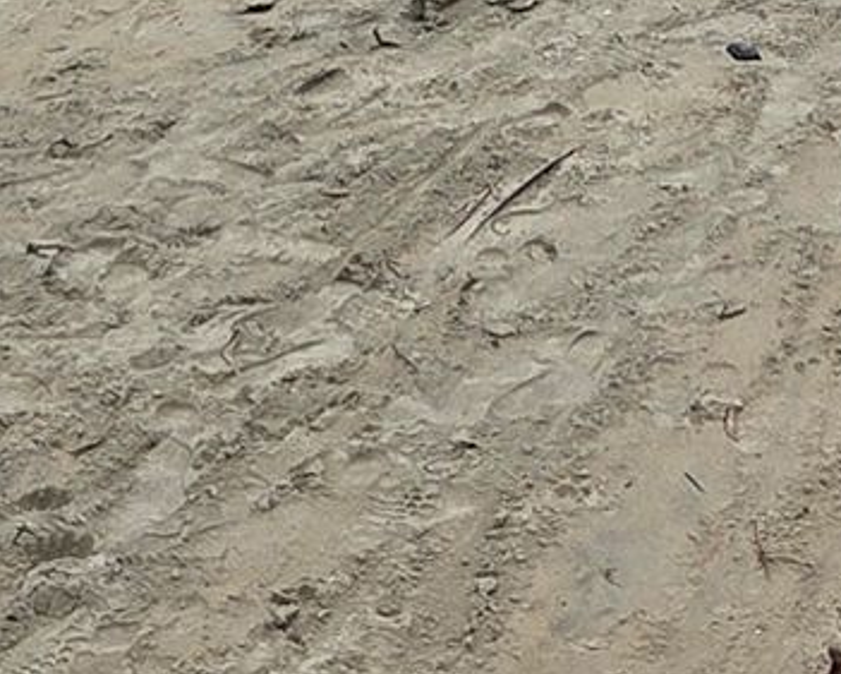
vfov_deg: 11.0
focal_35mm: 128
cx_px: 628
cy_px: -664
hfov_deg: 15.0
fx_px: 3187
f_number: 1.8
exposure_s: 1/6034
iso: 80
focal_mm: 5.4
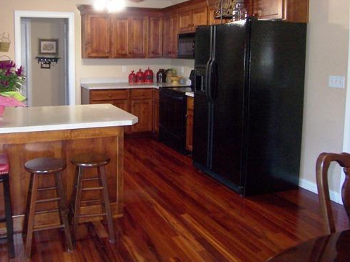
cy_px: 84
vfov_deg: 43.4
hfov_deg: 55.4
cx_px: 112
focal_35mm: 32
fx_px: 323
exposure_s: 1/30
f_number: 2.8
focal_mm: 3.8
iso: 200
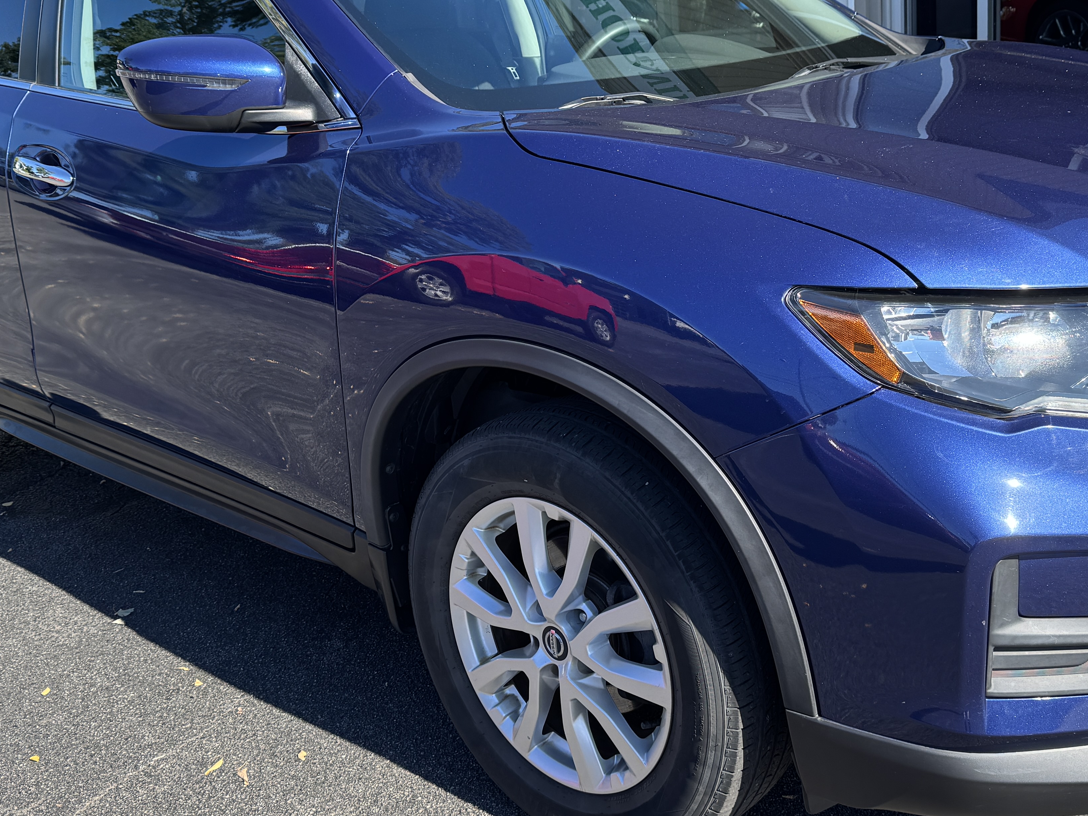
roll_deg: +4.4
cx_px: 582
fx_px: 1320
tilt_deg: -15.3
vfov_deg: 34.3
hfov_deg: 44.8
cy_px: 341
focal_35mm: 42
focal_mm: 6.76
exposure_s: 1/1151
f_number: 1.78
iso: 80
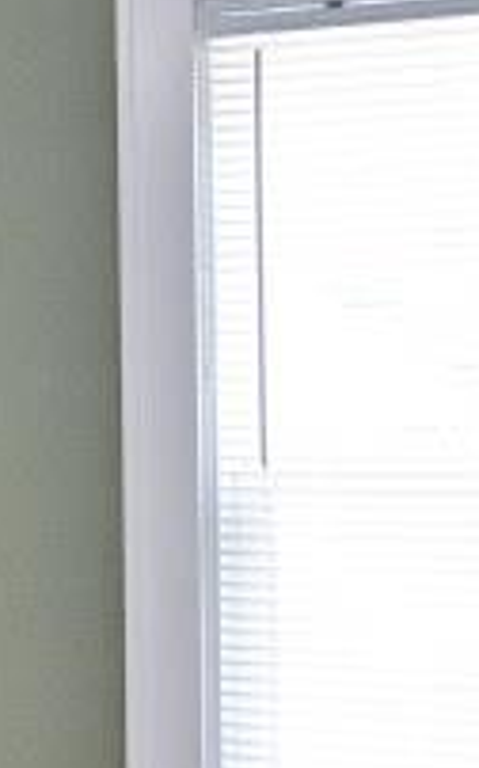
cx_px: -760
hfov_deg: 10.3
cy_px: 380
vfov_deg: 19.6
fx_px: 2217
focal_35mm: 106
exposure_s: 1/60
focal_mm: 14
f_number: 4
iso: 800
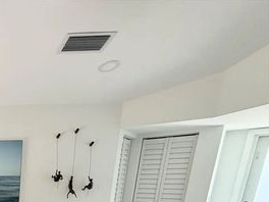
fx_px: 264
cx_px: -55
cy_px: 244
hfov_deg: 39.0
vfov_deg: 33.7
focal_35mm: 34
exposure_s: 1/121
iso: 250
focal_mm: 2.22
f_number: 2.2
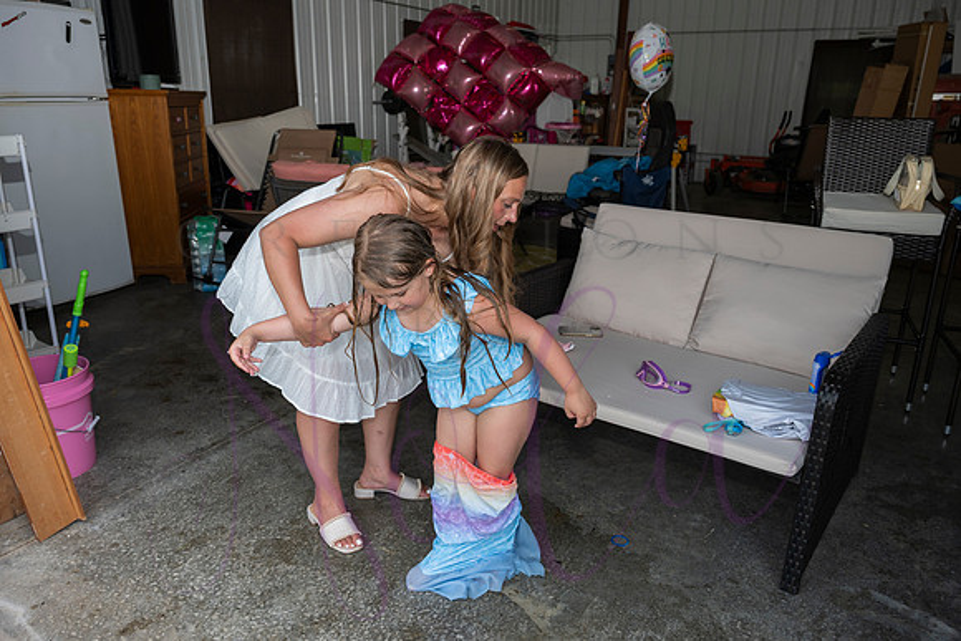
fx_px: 697
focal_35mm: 26
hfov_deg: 69.1
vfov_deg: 49.4
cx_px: 481
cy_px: 304
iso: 400
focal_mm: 24
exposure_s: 1/1000
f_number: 4
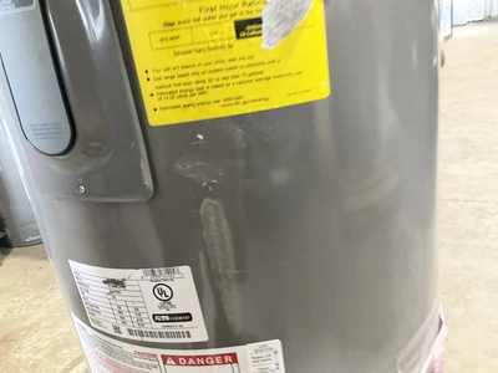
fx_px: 417
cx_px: 249
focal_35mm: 29
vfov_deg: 48.2
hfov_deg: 61.7
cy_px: 186
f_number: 1.8
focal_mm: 3
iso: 320
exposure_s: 1/40
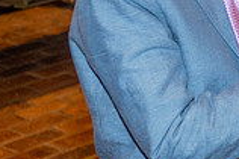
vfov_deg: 7.4
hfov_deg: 11.1
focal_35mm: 184
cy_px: -12
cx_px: 247
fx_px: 1220
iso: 1600
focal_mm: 50
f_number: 5.6
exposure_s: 1/200
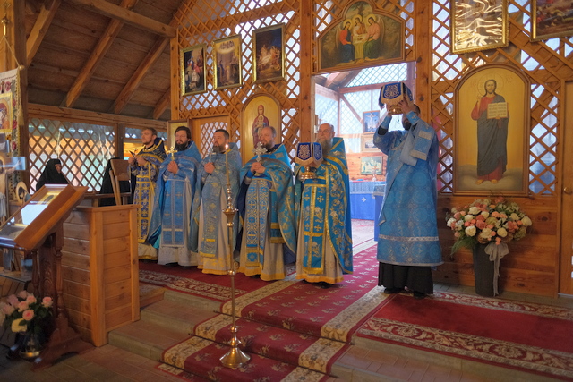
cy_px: 191
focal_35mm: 24
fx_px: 382
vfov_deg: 53.2
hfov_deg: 73.7
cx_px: 286
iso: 2500
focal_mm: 16
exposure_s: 1/200
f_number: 1.4
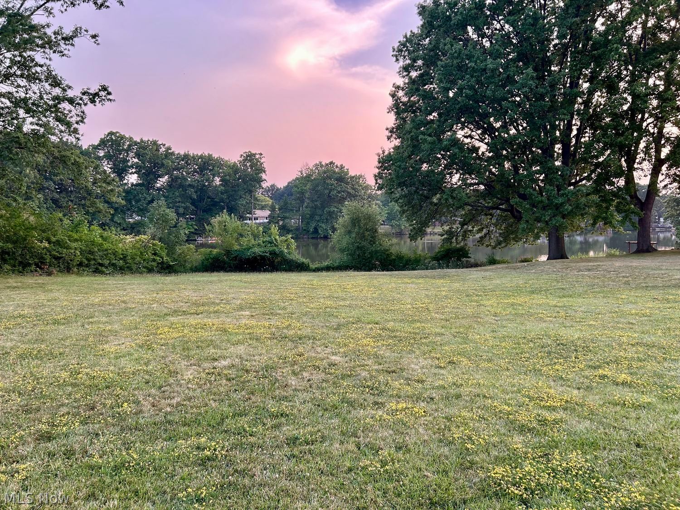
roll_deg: +1.9
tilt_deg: -2.8
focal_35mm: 26
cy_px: 255
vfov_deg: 53.1
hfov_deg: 67.3
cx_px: 340
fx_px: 511
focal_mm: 5.7
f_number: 1.5
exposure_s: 1/164
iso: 50
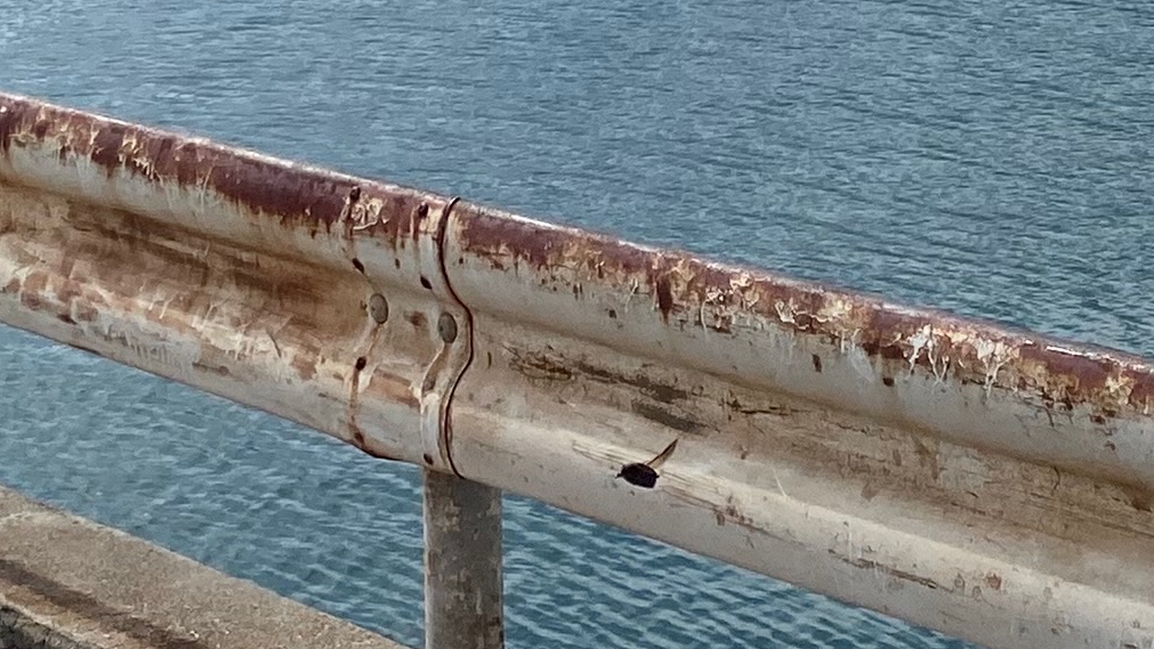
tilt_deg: +2.9
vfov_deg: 9.8
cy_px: -736
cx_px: 243
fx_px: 3458
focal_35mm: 113
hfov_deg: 18.8
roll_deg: +1.7
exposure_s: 1/6061
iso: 32
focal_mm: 4.25
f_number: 1.8
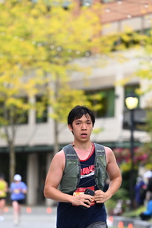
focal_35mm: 232
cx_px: 74
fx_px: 1466
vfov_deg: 8.9
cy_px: 164
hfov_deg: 5.9
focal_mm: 125
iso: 640
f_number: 2.8
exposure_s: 1/1600
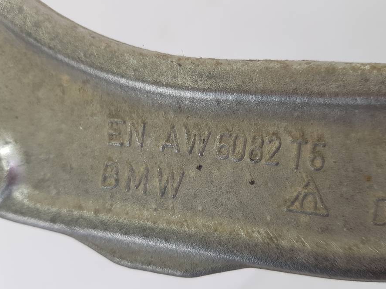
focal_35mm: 30
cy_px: 160
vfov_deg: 46.7
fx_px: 335
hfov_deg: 59.9
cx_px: 206
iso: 40
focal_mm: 4.2
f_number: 1.7
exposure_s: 1/109
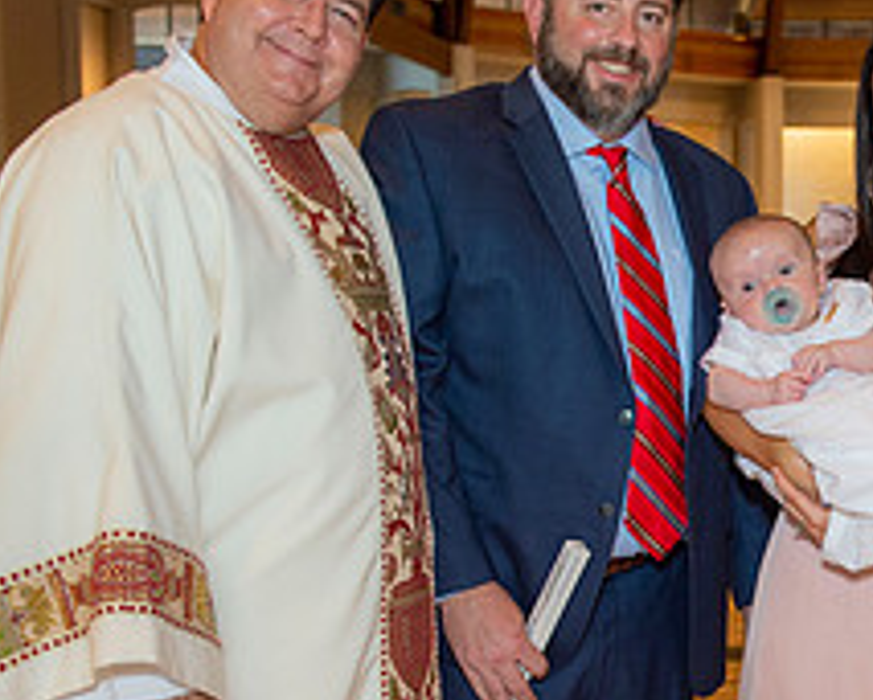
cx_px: 885
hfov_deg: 23.1
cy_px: 544
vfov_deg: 19.3
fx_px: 2044
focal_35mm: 79
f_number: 4
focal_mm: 31
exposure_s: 1/100
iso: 1000
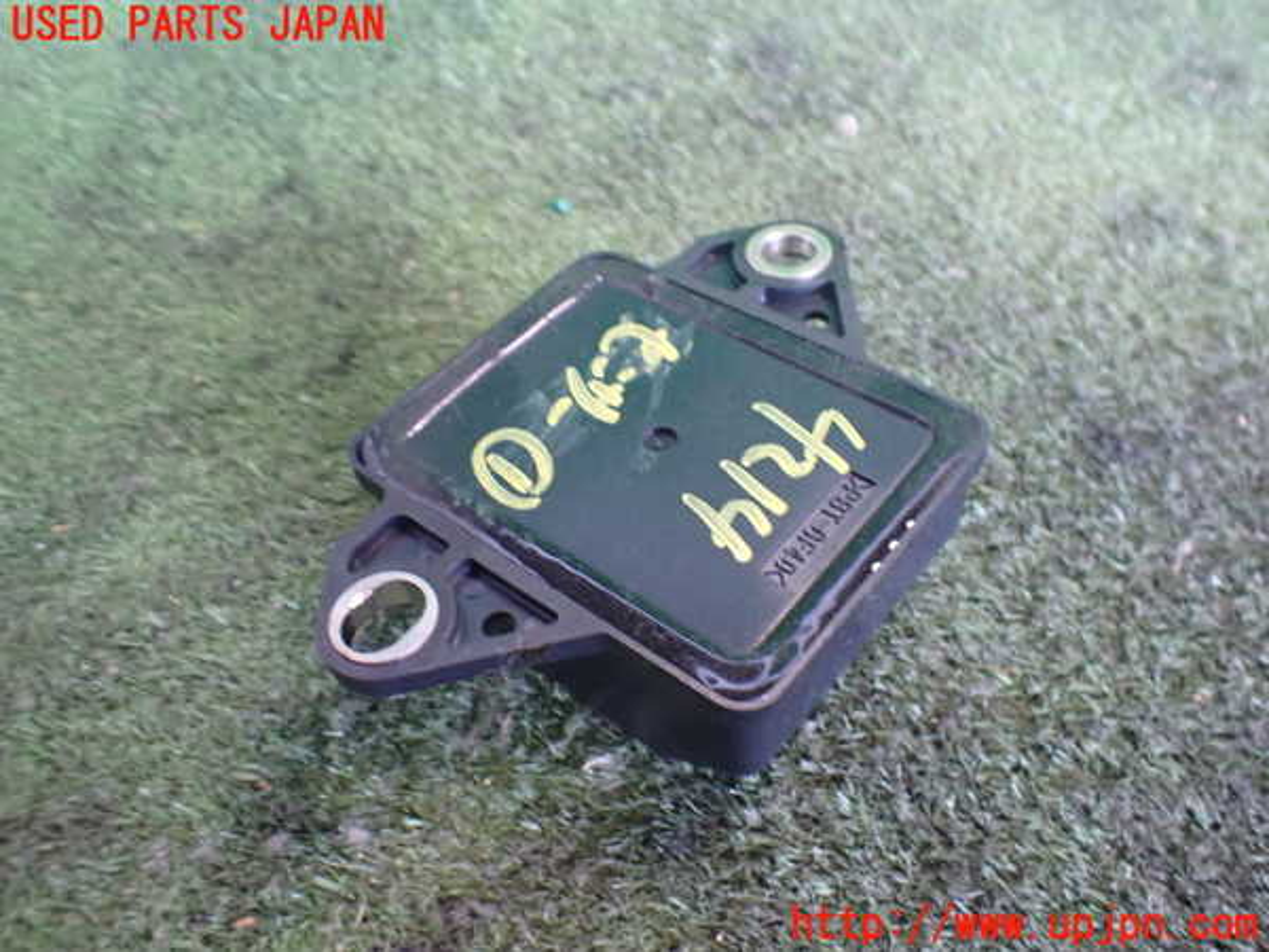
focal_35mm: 30
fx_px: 1100
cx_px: 634
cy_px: 476
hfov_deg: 60.0
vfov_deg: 46.8
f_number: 2.3
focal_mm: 5.4
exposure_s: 1/50
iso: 800
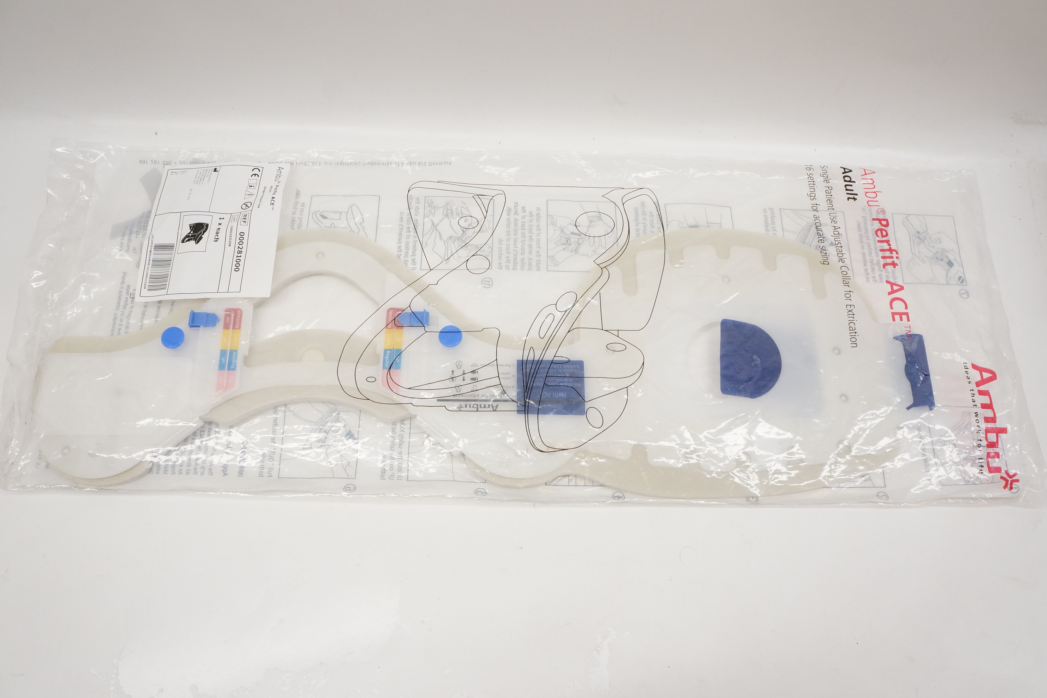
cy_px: 360
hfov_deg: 65.5
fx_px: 814
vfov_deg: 46.4
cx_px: 527
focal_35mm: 28
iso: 800
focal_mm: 18
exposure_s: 1/100
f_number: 8
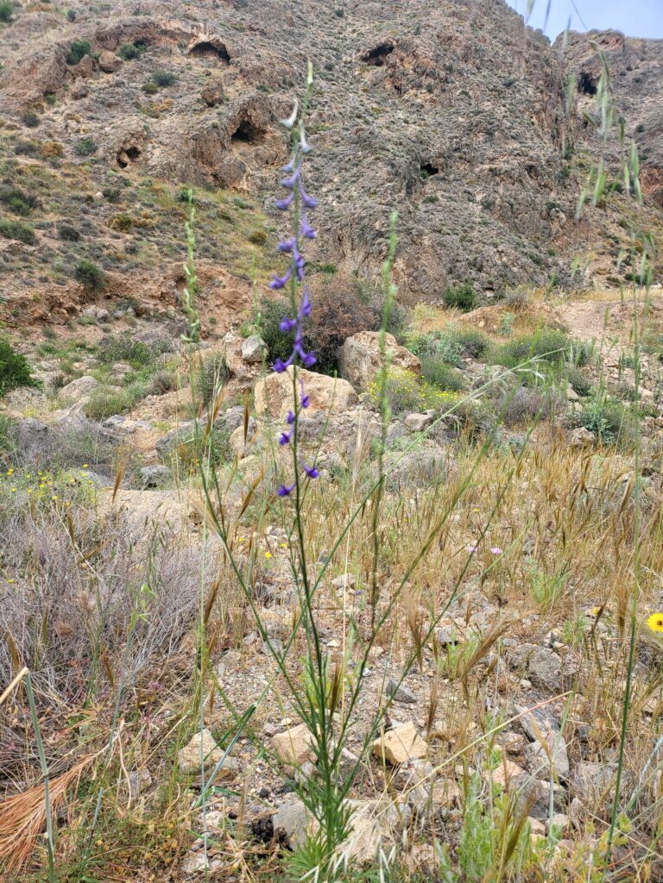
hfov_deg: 56.8
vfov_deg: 71.6
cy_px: 442
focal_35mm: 24
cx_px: 332
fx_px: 613
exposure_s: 1/389
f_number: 1.8
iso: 40
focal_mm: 5
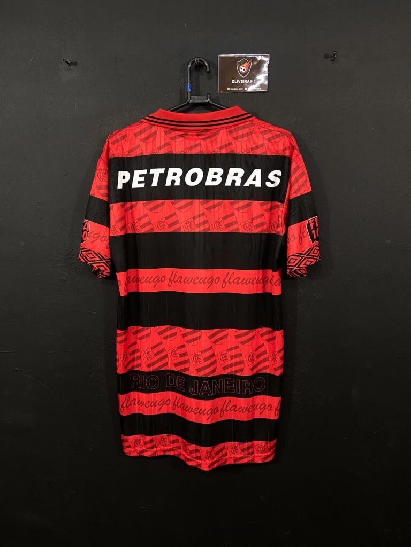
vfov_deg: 67.3
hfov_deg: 53.1
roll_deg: +0.7
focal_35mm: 26
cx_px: 206
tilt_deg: -7.9
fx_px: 412
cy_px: 274
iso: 250
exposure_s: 1/60
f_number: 1.8
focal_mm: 4.25
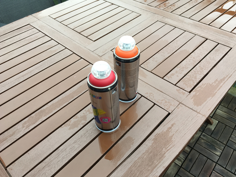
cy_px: 88
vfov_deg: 48.2
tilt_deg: -45.2
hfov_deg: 61.7
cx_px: 118
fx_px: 198
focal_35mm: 29
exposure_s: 1/100
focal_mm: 4.15
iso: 32
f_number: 2.2
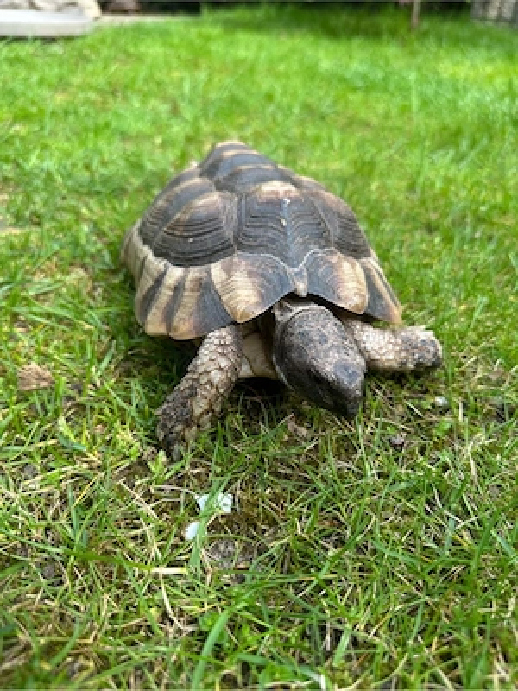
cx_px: 259
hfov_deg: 56.8
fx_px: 479
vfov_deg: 71.6
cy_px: 346
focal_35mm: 24
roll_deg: -2.8
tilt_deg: -32.8
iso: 80
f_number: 1.78
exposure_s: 1/604
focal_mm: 6.86
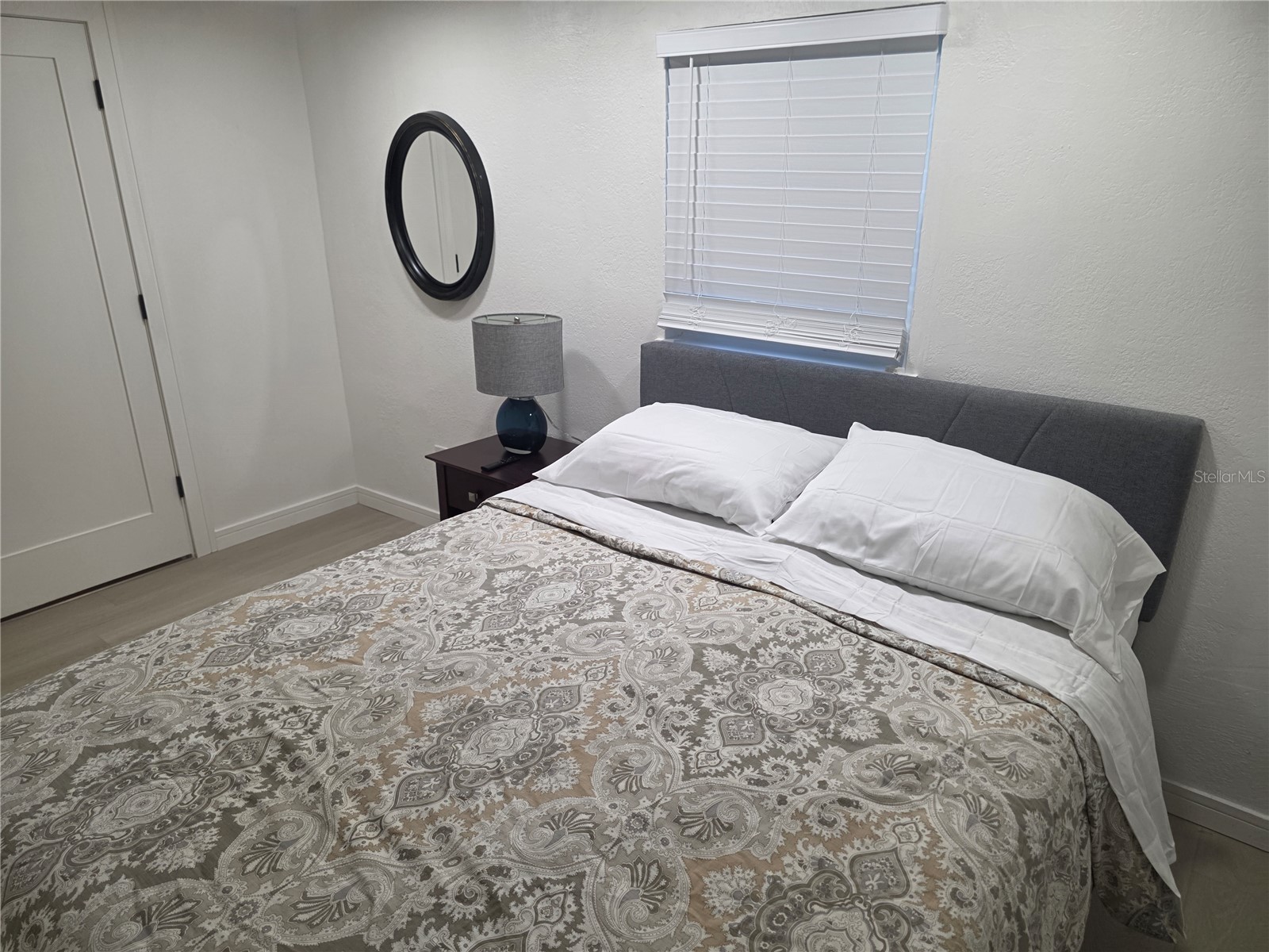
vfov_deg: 58.9
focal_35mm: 23
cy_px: 476
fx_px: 843
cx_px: 634
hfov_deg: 73.9
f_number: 1.7
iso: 100
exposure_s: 1/120
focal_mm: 6.3
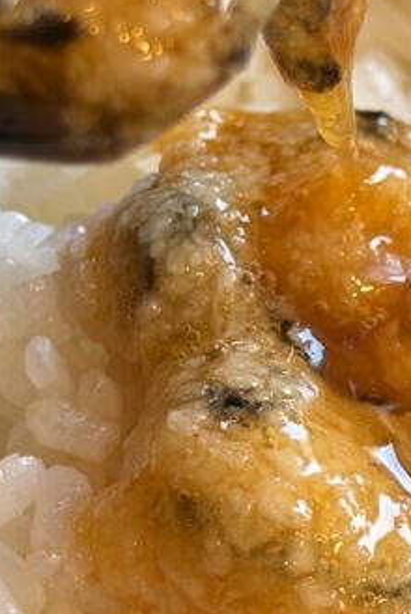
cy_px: 187
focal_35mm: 194
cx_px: 252
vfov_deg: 10.6
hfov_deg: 7.1
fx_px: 3315
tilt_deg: -48.2
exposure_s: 1/106
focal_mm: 6.76
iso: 100
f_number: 1.78
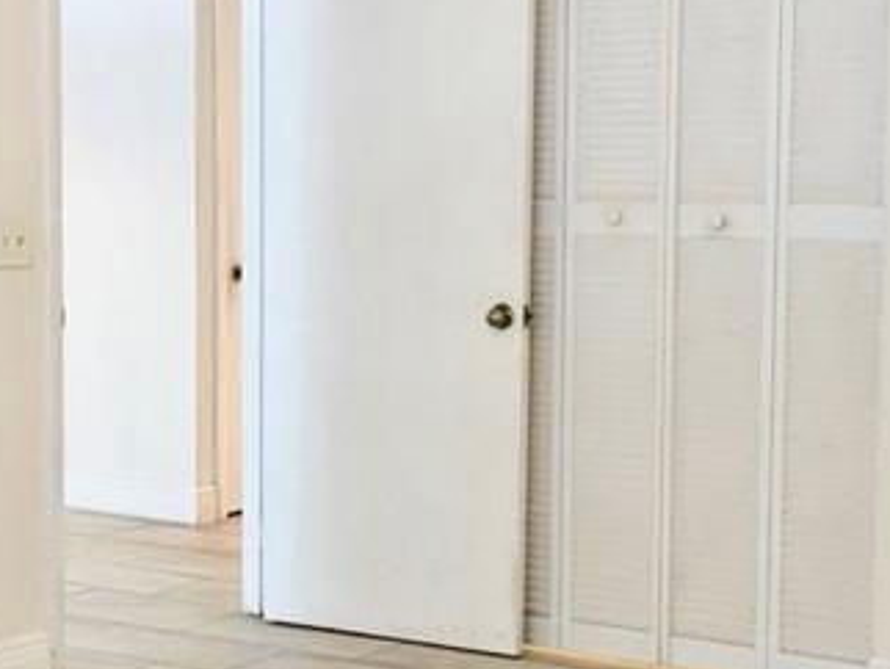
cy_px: 370
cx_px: 467
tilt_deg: -5.0
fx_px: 1853
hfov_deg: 27.0
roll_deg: -1.2
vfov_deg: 20.5
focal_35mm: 72
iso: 80
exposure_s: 1/30
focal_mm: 4.15
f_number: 2.2
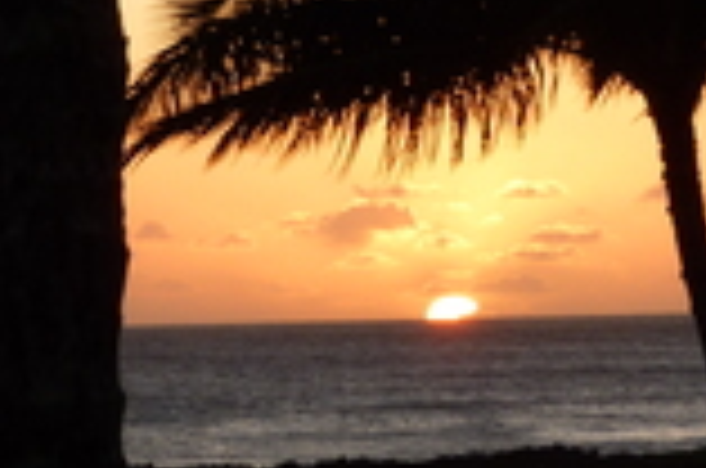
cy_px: 310
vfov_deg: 4.6
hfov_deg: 7.0
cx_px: 513
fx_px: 5774
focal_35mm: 295
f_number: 4.4
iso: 80
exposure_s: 1/125
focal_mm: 18.2
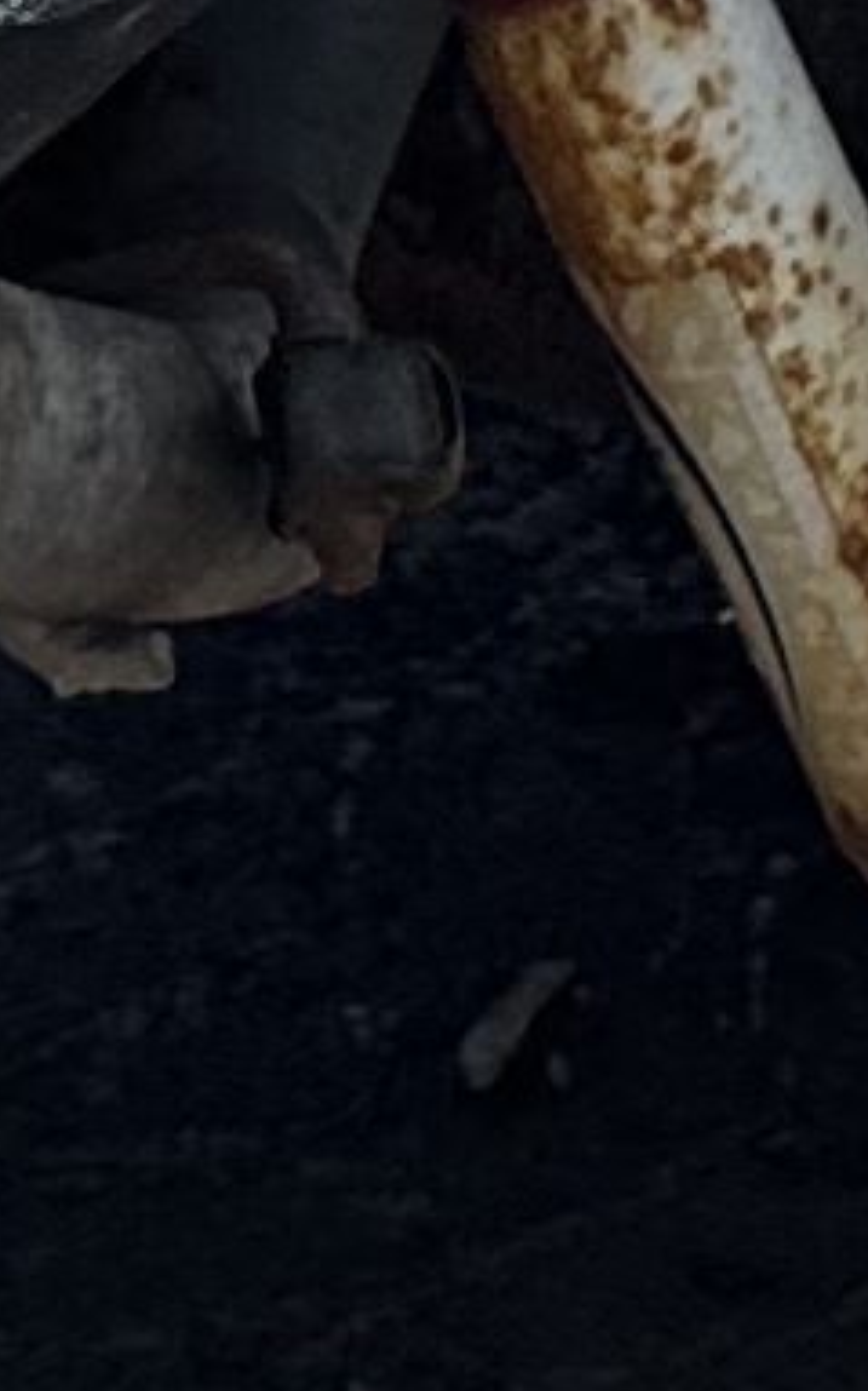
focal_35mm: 268
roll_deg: -2.6
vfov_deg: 6.9
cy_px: -2996
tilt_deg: -2.9
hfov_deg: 4.9
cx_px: 378
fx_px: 10155
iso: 80
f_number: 1.78
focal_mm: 6.86
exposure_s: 1/2299
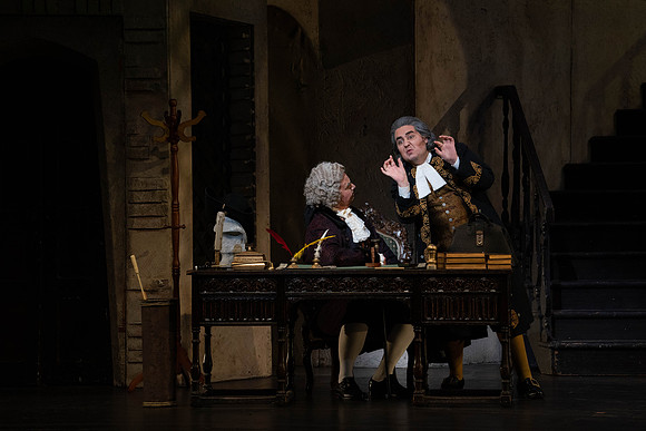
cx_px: 323
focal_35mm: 200
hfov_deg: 10.3
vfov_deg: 6.9
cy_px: 216
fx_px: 3590
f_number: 9
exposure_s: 1/250
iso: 3200
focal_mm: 200
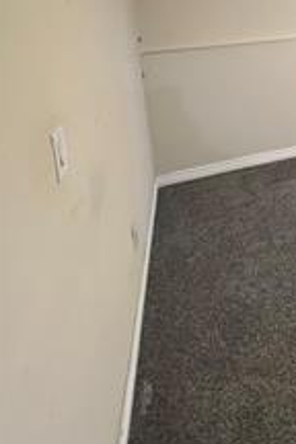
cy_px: 29
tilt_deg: -9.9
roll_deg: +2.1
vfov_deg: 52.7
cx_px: 365
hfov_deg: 34.1
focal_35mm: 30
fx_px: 370
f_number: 1.8
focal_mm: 1.57
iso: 250
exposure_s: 1/60
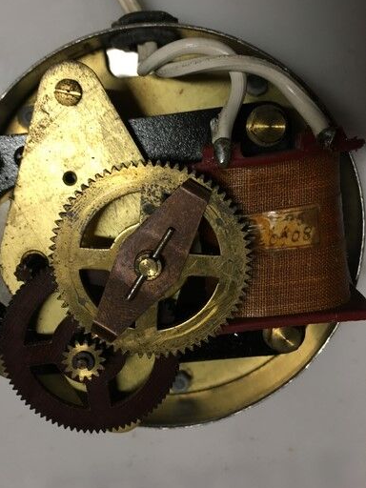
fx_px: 479
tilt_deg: -78.5
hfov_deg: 41.7
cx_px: 152
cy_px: 214
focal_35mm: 34
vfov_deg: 53.8
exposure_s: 1/33
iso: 125
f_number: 2.2
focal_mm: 4.15
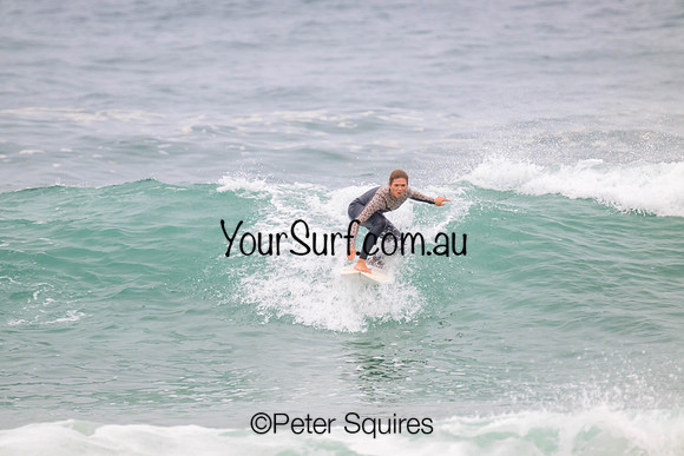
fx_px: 15203
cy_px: 228
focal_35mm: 800
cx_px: 342
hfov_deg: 2.6
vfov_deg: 1.7
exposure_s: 1/2000
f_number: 11
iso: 1800
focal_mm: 800
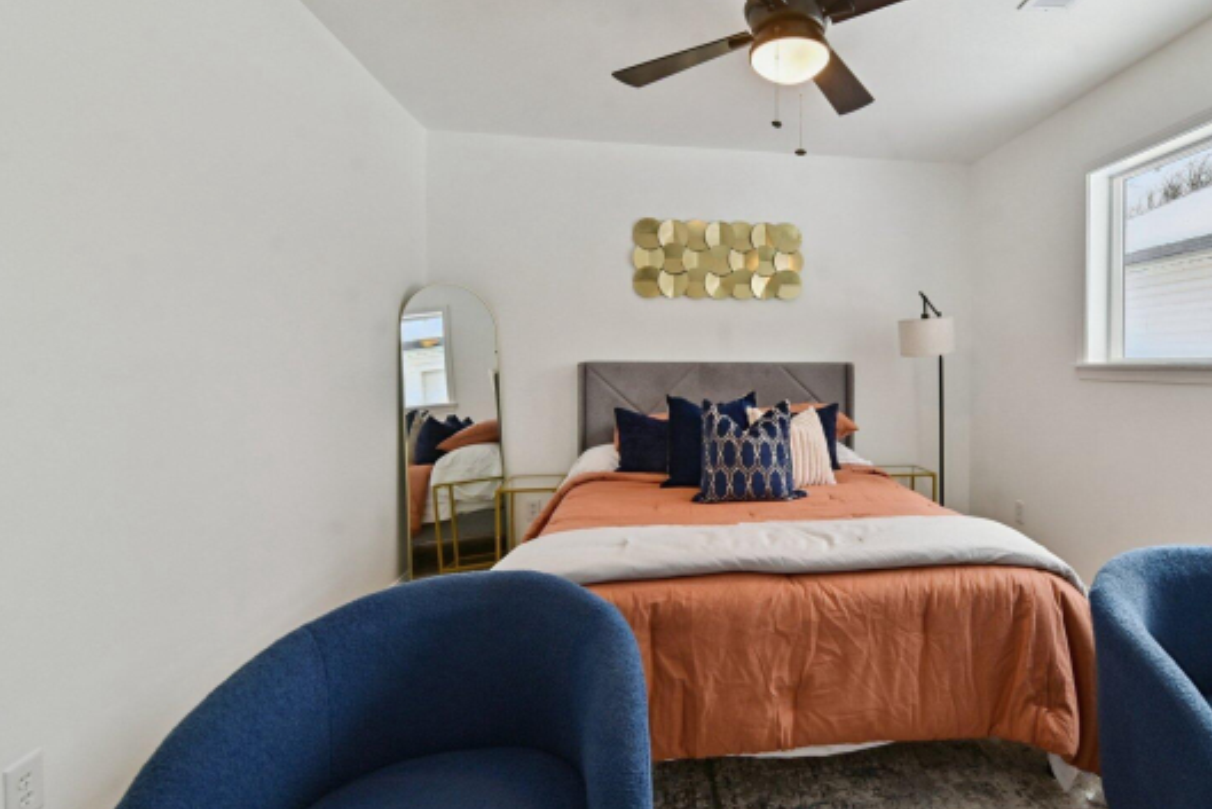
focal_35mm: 17
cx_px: 758
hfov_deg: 91.3
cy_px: 410
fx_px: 572
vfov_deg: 70.5
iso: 200
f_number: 8
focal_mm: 12
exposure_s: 1/40
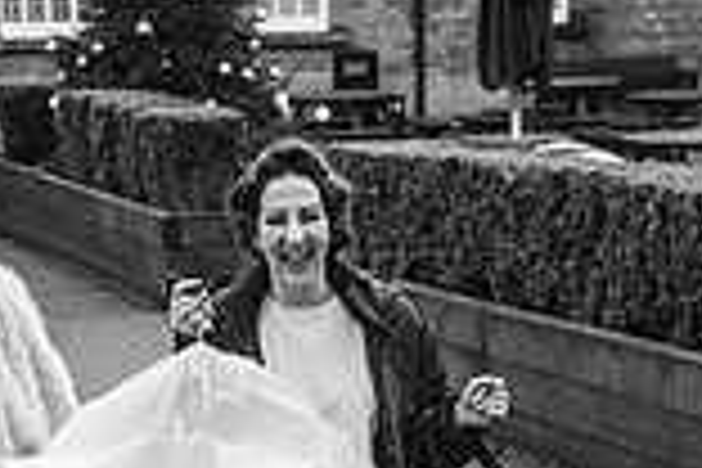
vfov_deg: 10.4
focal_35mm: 130
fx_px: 2535
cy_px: 558
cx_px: 166
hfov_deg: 15.7
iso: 110
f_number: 2.8
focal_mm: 35
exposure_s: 1/200
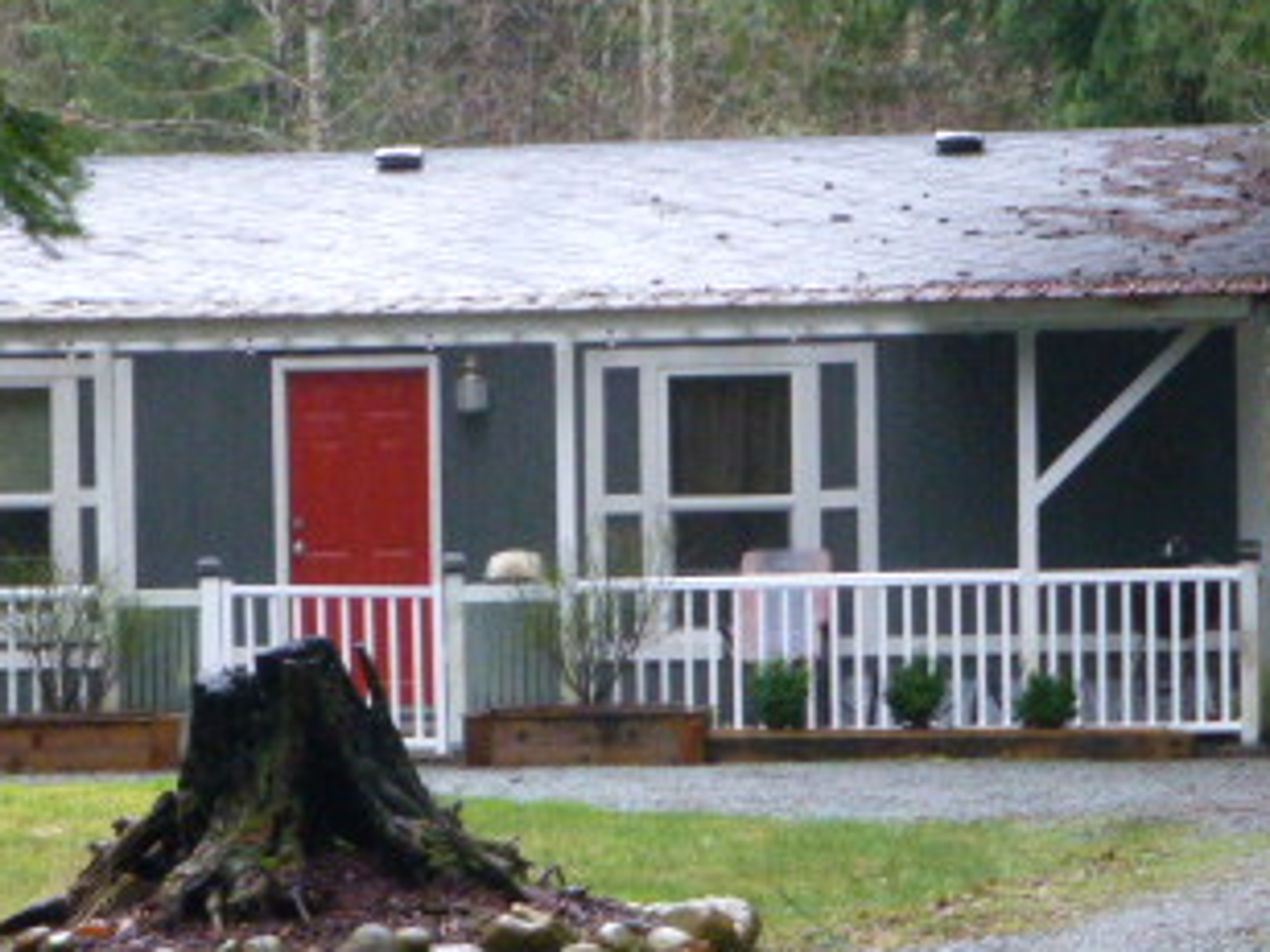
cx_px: 392
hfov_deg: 7.4
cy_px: 532
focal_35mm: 268
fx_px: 9832
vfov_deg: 5.5
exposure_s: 1/60
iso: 800
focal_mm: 23.1
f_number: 5.4
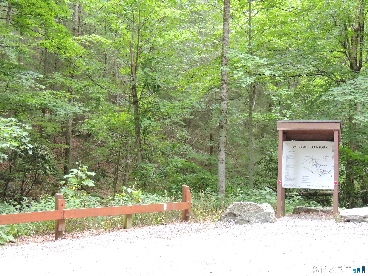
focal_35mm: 55
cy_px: 138
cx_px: 184
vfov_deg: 26.6
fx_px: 585
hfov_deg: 34.9
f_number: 3.7
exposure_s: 1/80
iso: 1000
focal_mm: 9.8
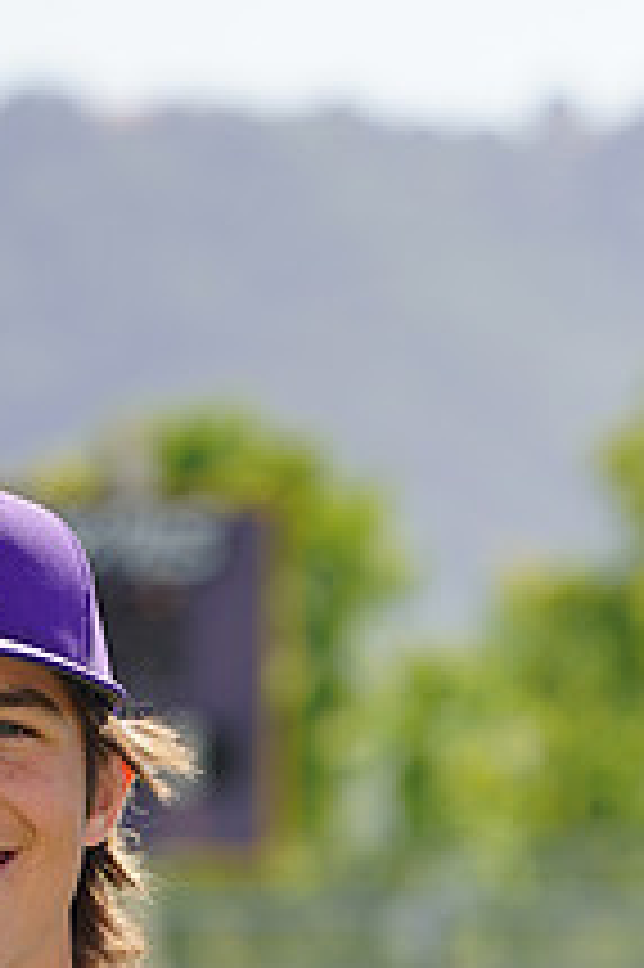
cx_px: -59
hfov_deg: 2.2
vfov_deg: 3.4
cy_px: 1207
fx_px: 16393
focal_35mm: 610
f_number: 8
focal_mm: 226
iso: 100
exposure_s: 1/250
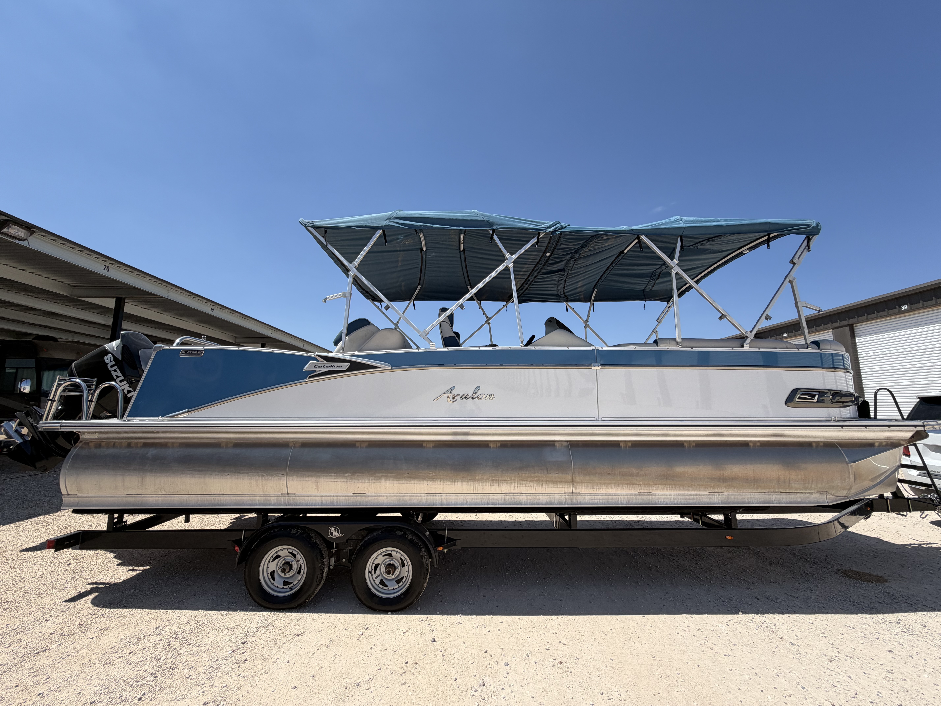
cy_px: 353
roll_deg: -1.5
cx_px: 470
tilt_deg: +4.3
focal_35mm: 14
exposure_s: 1/1017
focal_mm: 2.22
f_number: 2.2
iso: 20
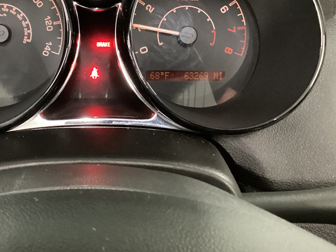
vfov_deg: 28.2
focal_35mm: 51
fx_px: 495
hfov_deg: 37.0
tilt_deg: -25.2
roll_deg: -1.9
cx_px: 103
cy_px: 64
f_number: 2.4
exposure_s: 1/17
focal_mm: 3.3
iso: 640
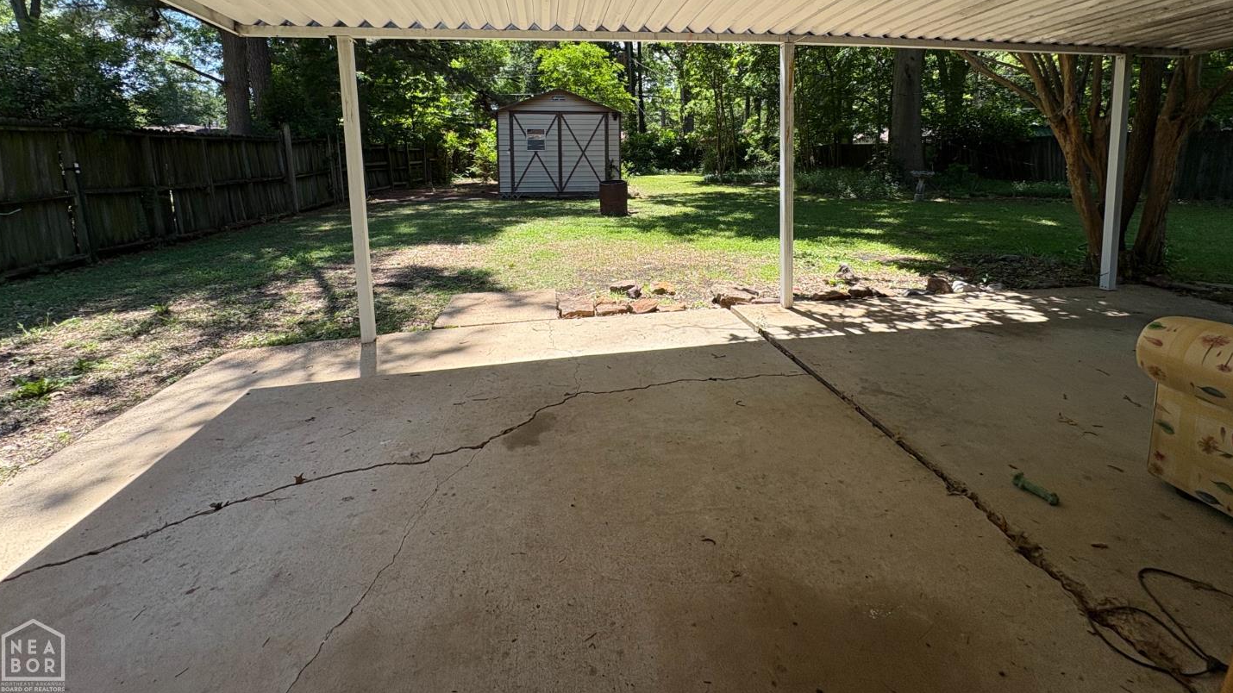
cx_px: 635
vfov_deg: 64.8
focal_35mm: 16
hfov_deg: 99.3
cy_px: 214
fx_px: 523
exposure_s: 1/664
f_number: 2.2
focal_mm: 2.22
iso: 50
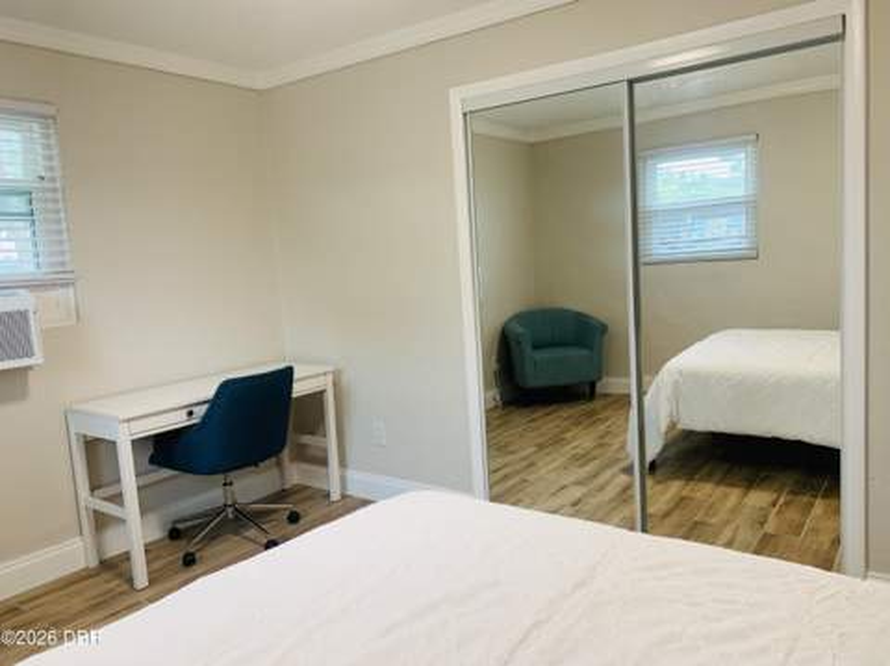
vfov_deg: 53.0
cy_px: 333
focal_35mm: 26
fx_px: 668
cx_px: 445
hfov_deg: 67.4
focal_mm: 4.25
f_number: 1.8
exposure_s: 1/60
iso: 100
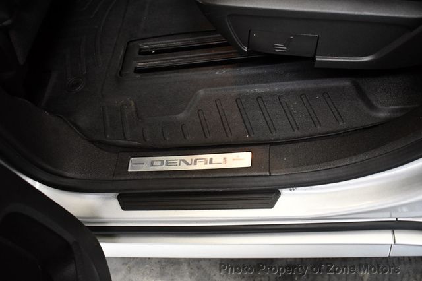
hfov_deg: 55.8
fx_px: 398
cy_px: 140
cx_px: 211
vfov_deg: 38.8
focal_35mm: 34
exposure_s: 1/100
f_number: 3.8
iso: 3200
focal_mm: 23
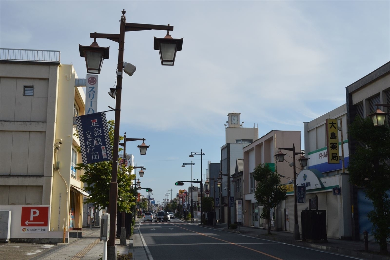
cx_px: 195
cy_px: 130
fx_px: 455
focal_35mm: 42
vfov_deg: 31.8
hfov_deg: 46.4
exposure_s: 1/500
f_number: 11
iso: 400
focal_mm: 28
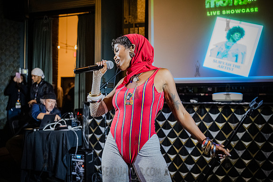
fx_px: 272
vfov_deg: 37.1
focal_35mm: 36
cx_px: 136
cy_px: 91
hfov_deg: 53.4
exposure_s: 1/320
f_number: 3.2
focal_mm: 35
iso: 16000
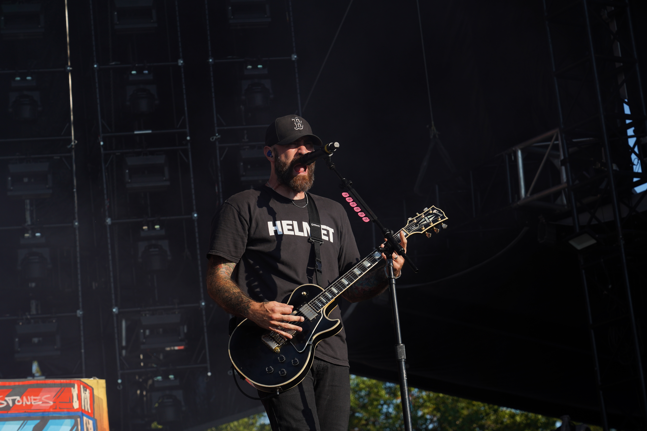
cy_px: 216
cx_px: 324
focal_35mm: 104
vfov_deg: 13.2
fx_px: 1869
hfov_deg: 19.6
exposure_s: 1/400
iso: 100
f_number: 7.1
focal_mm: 104
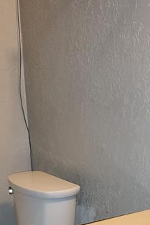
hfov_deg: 18.0
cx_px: 86
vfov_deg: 24.3
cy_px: 266
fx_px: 474
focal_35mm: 76
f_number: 1.8
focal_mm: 6.4
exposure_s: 1/20
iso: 125
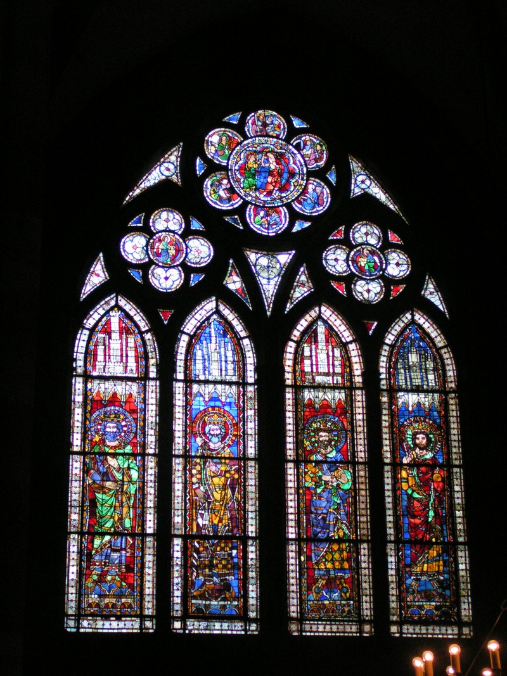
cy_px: 338
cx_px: 254
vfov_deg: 27.0
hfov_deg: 20.4
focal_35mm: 72
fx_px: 1406
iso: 400
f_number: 3.2
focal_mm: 11
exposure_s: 1/100
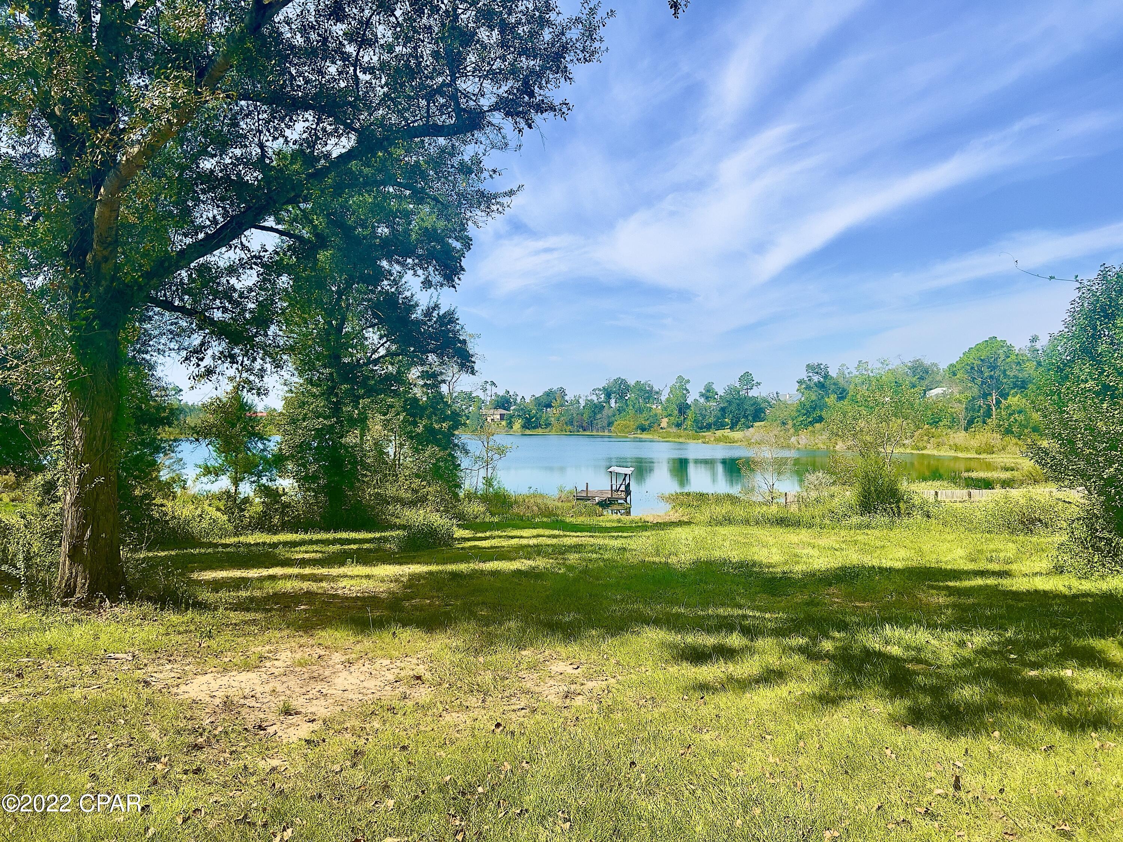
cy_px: 421
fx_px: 843
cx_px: 562
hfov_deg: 67.3
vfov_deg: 53.1
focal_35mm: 26
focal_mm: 5.7
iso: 50
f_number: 1.5
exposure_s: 1/4115
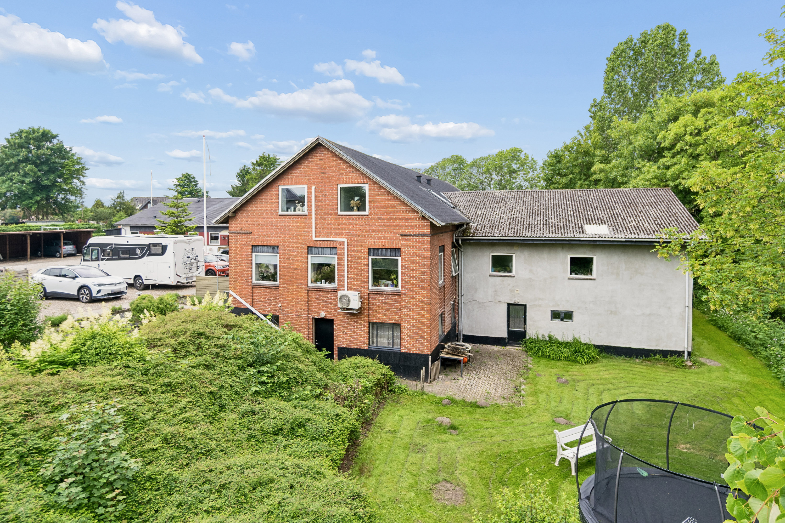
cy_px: 262
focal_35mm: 21
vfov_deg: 59.5
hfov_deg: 81.2
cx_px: 392
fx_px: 458
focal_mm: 14
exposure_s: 1/200
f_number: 4
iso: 200
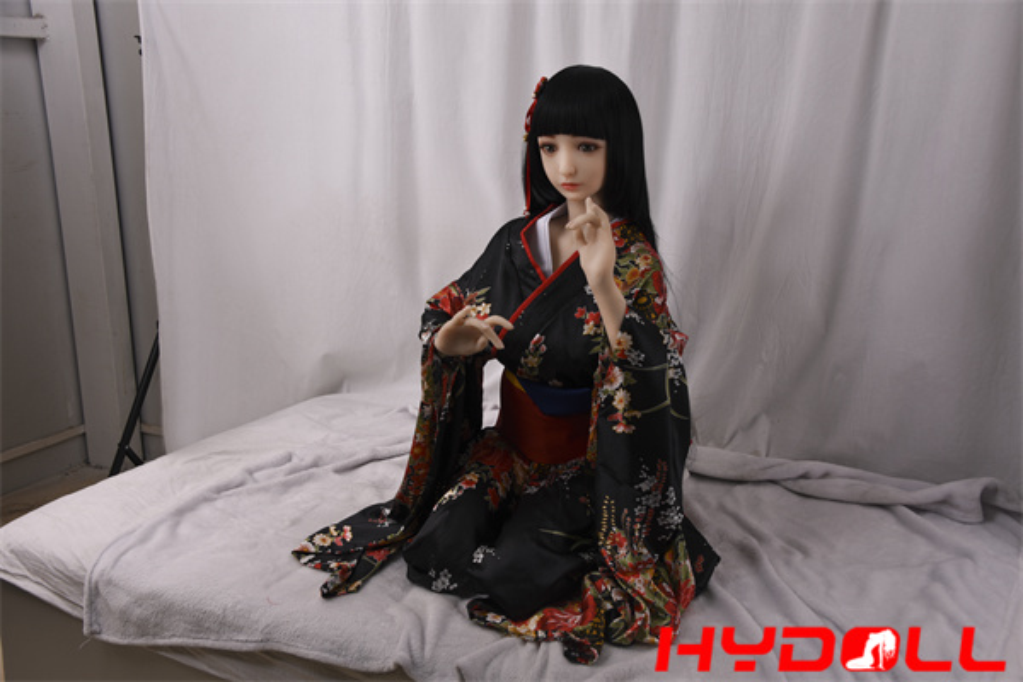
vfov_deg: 33.4
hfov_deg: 48.5
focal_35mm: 40
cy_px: 341
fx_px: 1137
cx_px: 512
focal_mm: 40
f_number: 7.1
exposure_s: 1/30
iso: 100
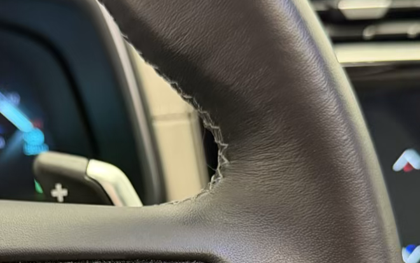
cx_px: 126
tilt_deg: -25.3
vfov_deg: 19.0
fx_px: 756
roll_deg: -0.5
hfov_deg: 30.7
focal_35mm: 66
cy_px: 288
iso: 500
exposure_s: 1/55
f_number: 1.78
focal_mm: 6.76
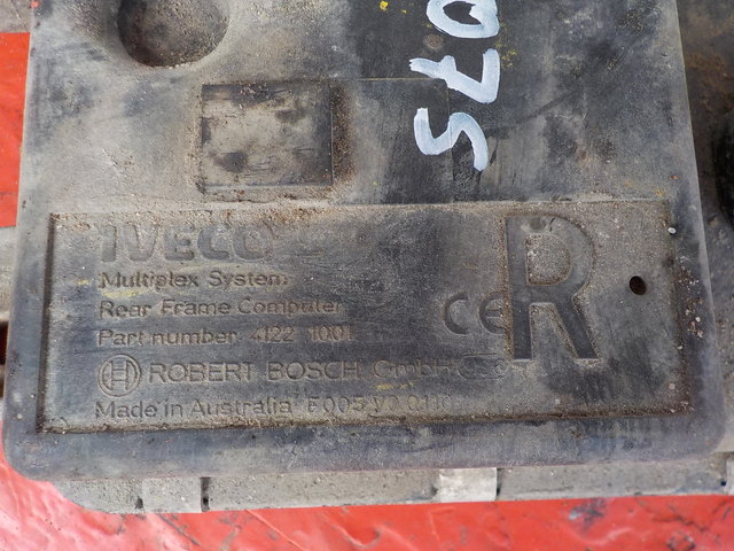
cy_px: 276
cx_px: 367
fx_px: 636
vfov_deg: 46.8
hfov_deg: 60.0
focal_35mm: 30
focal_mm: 4.1
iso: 125
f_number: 3.3
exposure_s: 1/60
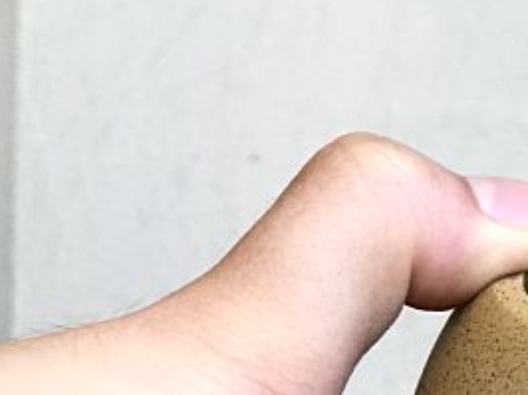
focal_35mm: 193
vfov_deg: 7.6
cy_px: 465
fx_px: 2941
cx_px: 802
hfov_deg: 9.9
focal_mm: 6.6
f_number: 2.8
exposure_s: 1/50
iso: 64
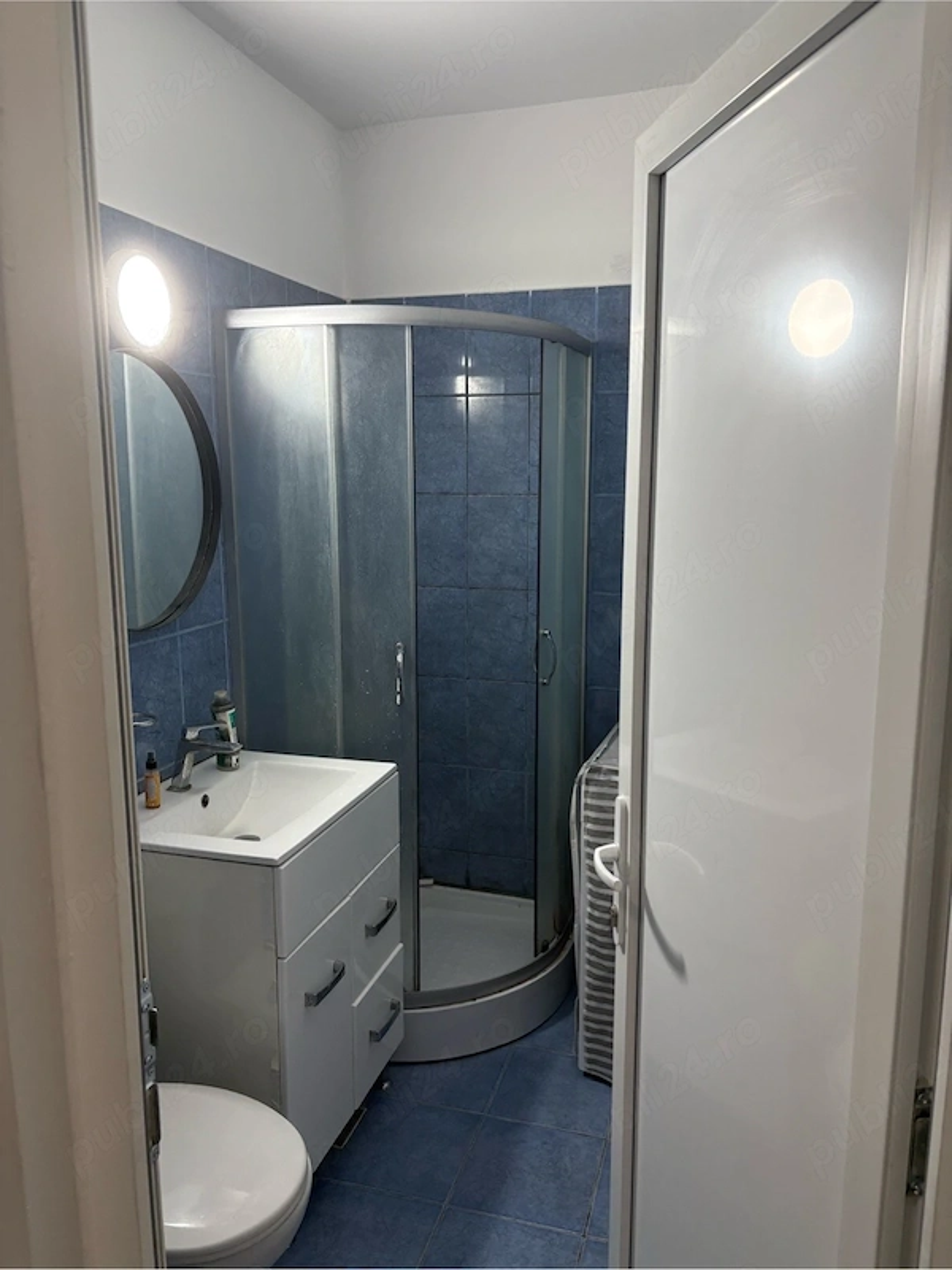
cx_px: 476
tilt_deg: -9.5
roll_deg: +0.0
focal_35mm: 26
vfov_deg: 67.3
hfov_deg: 53.1
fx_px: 953
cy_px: 635
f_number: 1.6
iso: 100
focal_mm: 5.96
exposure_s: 1/50
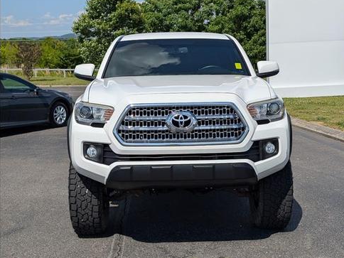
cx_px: 178
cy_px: 129
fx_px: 507
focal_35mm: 51
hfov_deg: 37.5
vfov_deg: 28.6
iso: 22
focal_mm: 6.9
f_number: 1.68
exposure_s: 1/3333
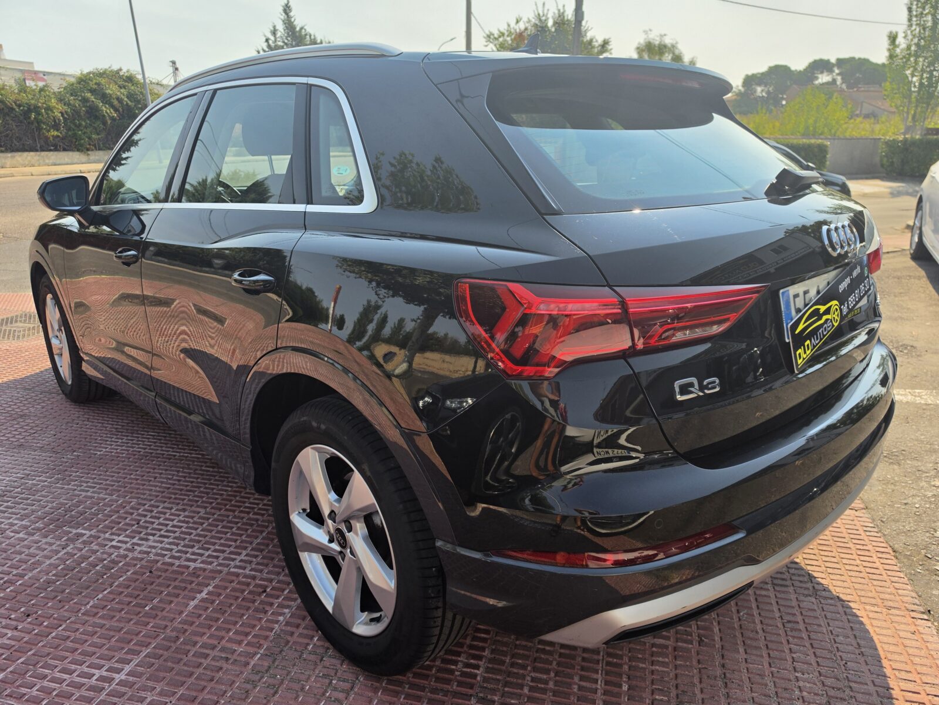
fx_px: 624
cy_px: 352
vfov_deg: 58.9
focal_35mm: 23
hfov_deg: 73.9
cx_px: 470
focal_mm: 6.5
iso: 64
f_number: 1.4
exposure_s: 1/7329
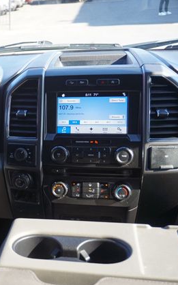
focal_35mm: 54
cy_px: 144
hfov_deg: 22.6
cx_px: -19
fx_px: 418
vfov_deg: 37.7
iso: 160
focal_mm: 23
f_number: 4
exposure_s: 1/60
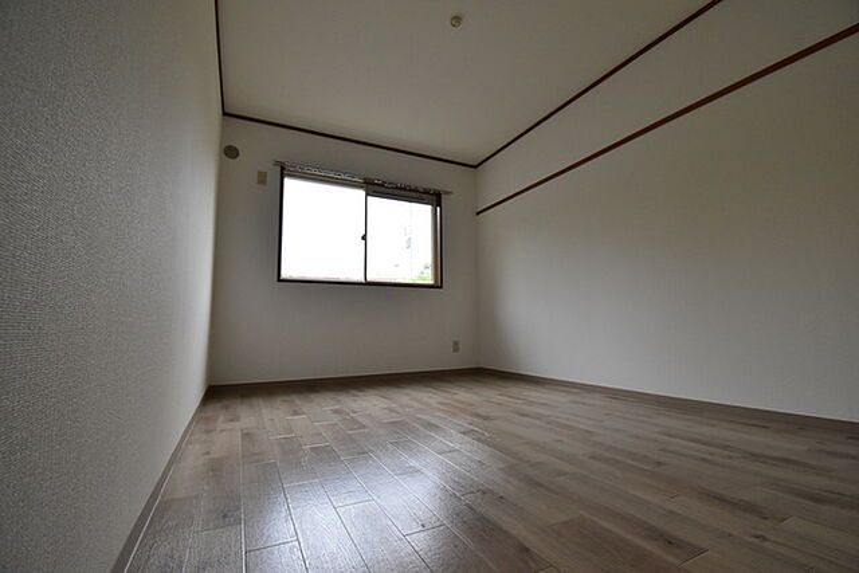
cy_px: 286
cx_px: 430
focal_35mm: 15
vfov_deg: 77.4
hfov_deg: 100.4
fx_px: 358
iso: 1600
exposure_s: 1/160
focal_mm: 10
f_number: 6.3
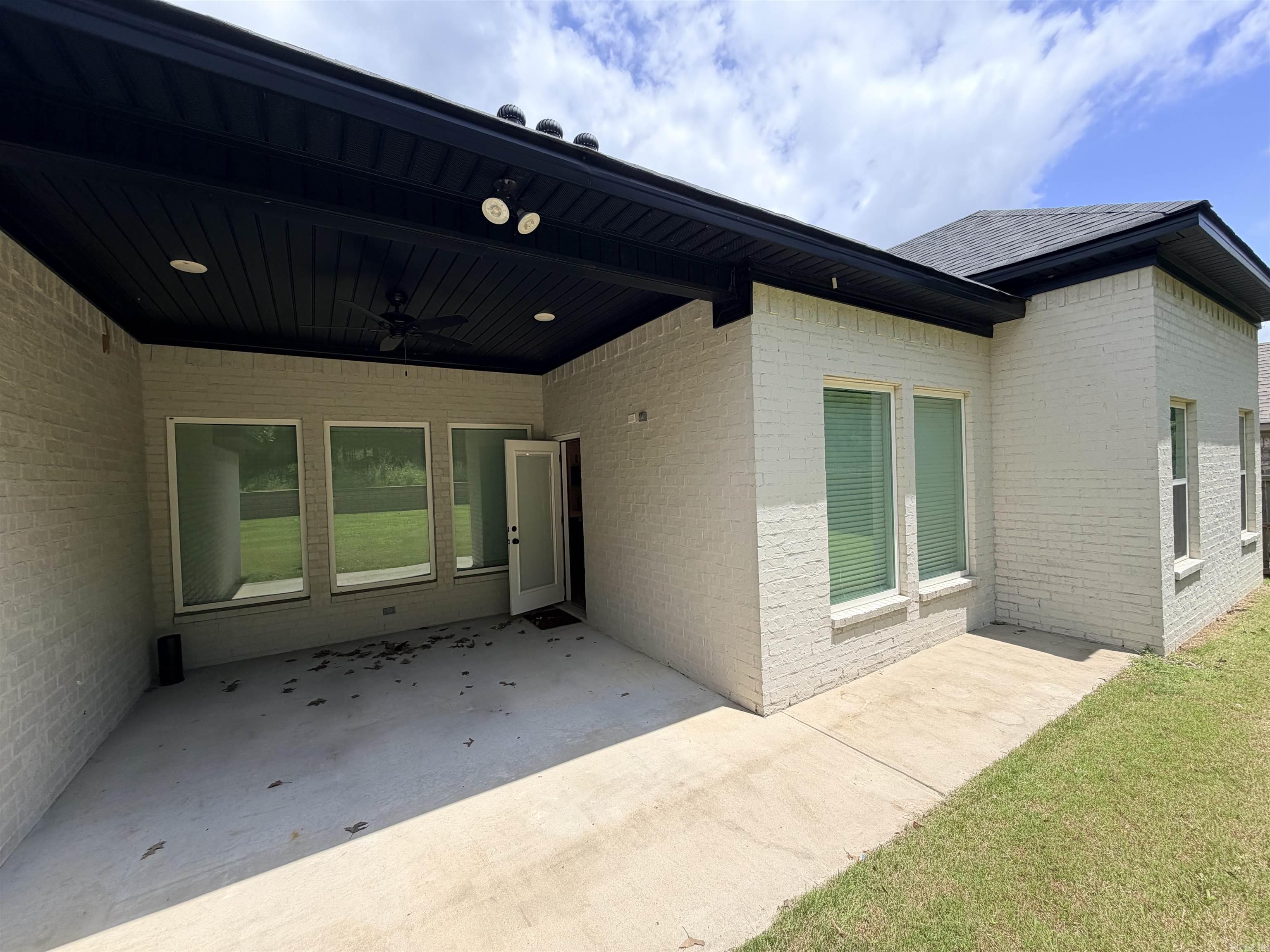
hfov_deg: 102.1
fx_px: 514
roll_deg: +1.8
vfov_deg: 85.7
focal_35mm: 14
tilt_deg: -0.3
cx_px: 635
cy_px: 476
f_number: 2.2
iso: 25
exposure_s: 1/770
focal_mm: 2.22
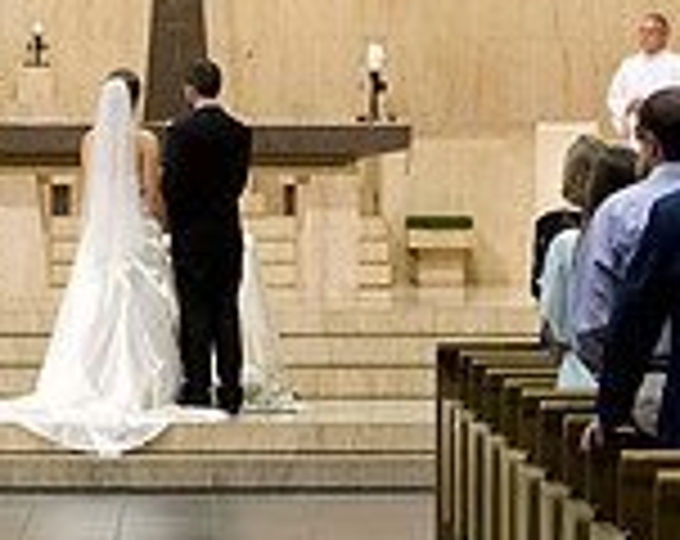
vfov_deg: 6.1
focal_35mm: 253
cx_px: 198
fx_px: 5079
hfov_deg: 7.7
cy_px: -68
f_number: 2.8
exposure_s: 1/60
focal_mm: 70
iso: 1250
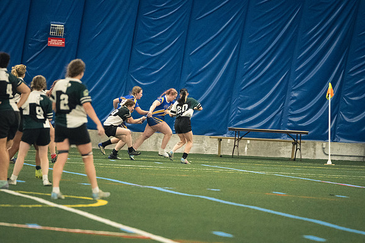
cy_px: 122
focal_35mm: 300
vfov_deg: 4.6
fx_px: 3040
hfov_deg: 6.9
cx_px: 182
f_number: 2.8
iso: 11400
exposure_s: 1/500
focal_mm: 200
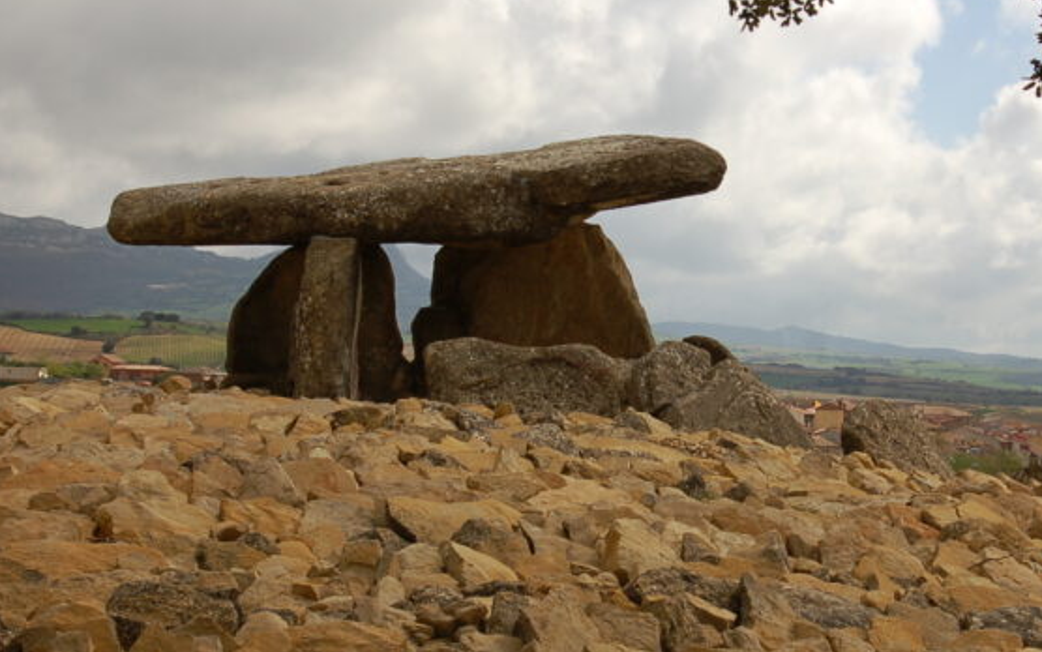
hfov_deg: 22.5
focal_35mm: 92
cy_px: 346
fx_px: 2614
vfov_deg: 14.2
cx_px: 688
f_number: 9
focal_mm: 38
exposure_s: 1/500
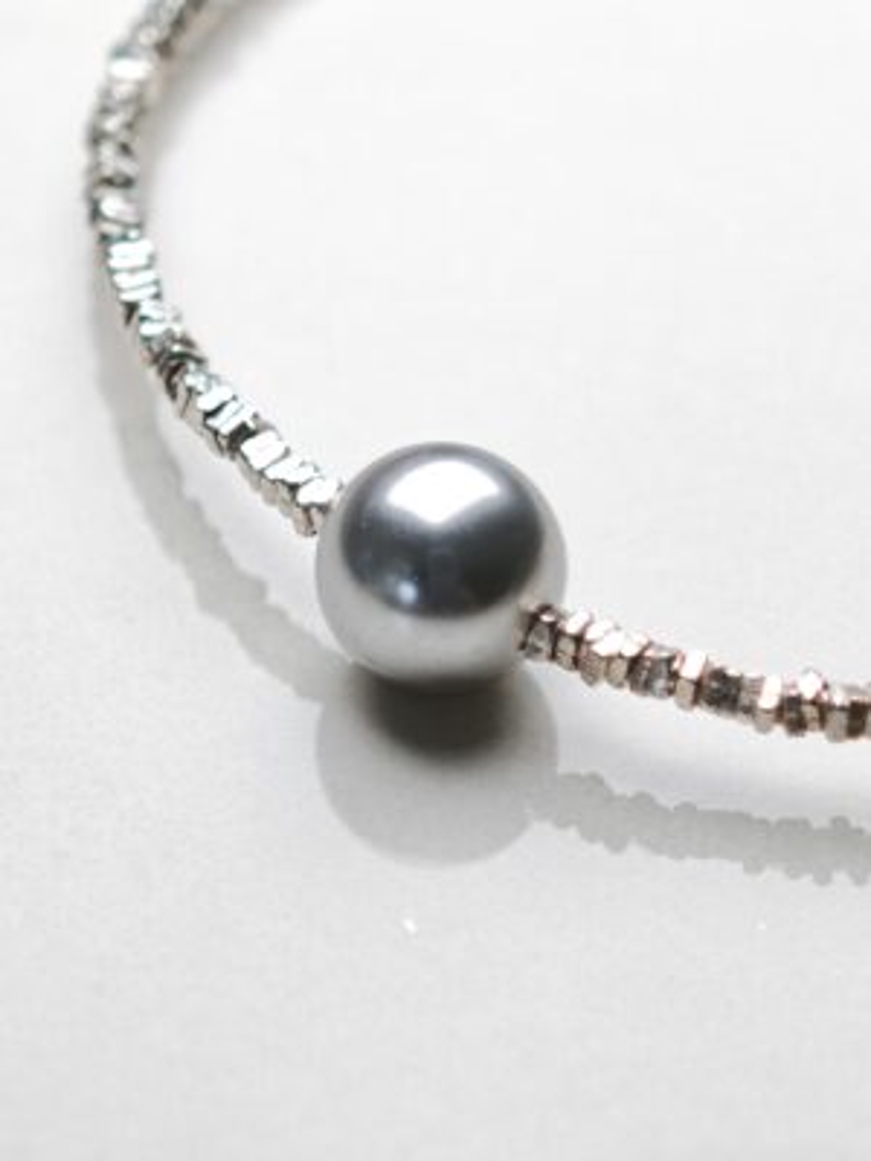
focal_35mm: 151
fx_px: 5066
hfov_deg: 9.8
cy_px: 580
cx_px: 436
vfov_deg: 13.1
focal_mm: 11.5
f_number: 1.8
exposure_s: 1/497
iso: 50
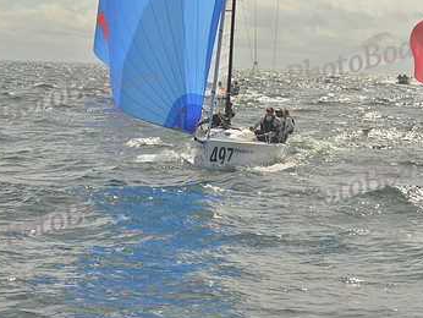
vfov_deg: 9.7
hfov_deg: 12.9
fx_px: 1871
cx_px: 223
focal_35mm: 153
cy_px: 12
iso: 400
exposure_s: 1/1250
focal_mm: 95
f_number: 14
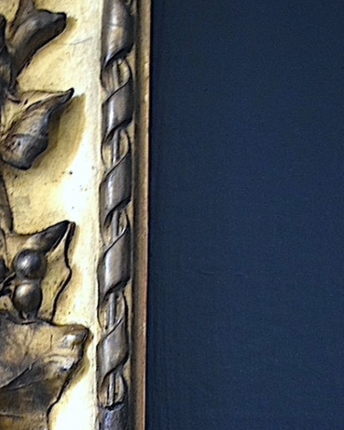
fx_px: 1326
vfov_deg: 17.8
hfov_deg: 14.7
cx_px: 61
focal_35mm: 104
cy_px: 478
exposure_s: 1/60
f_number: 4.2
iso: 2200
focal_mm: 29
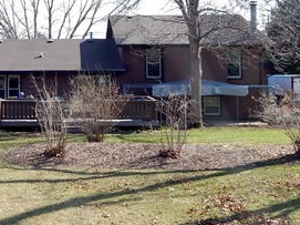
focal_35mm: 52
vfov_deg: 27.4
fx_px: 450
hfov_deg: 35.6
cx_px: 58
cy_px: 43
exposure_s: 1/500
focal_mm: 4
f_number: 3
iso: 125
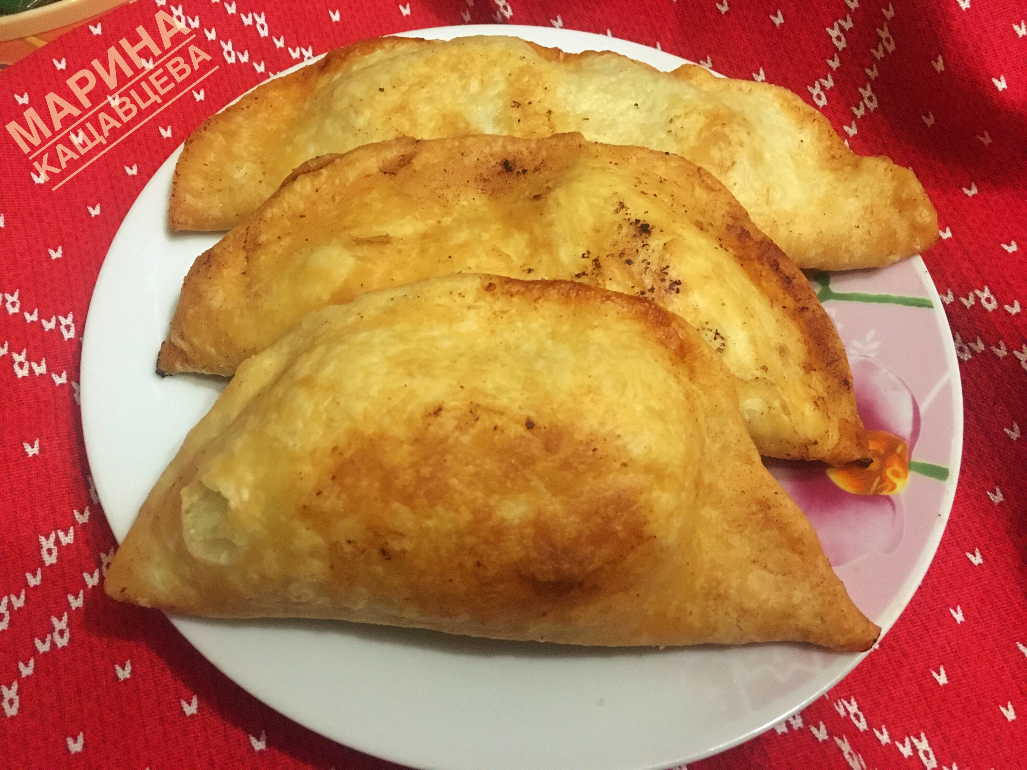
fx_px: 860
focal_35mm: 29
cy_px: 385
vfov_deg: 48.2
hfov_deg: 61.7
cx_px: 514
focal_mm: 4.15
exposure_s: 1/17
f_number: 2.2
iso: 320
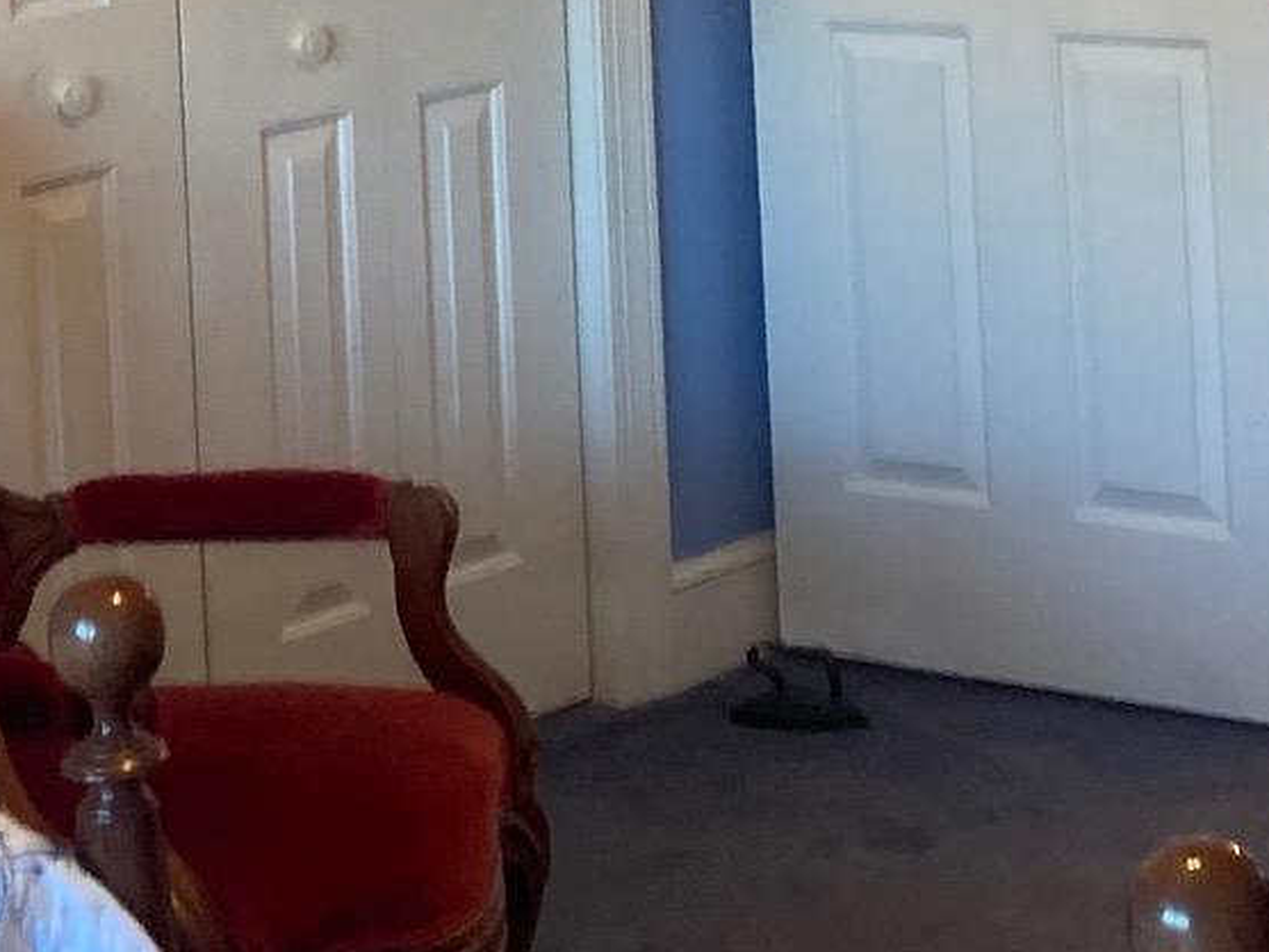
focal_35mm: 103
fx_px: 3777
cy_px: -246
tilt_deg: -6.0
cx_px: 683
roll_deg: +1.6
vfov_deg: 13.9
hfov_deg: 19.1
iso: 160
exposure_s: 1/60
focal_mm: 3.99
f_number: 1.8
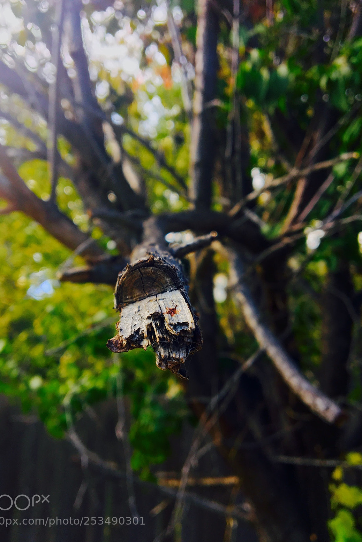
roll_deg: -1.8
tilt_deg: +13.6
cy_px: 270
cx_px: 172
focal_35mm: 31
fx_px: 468
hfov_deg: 42.3
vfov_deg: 60.3
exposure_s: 1/120
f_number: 2.2
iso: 25
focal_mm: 4.15
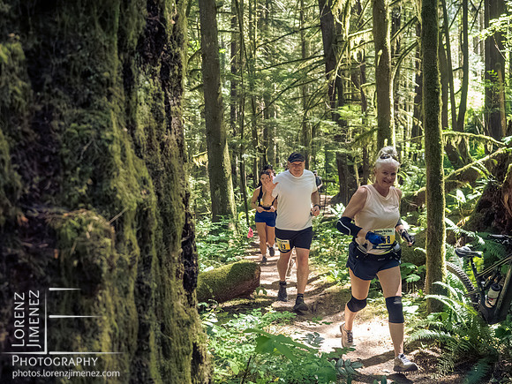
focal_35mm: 40
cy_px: 192
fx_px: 588
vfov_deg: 36.2
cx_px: 256
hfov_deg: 47.1
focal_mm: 19
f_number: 2.8
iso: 5000
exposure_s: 1/1000
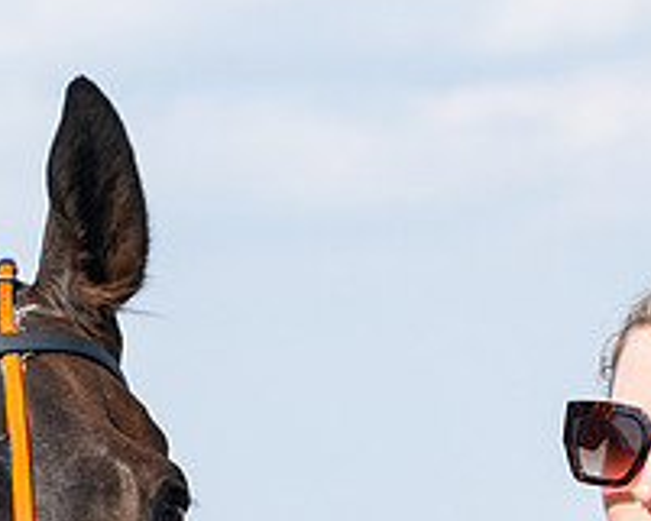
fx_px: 7421
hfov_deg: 5.0
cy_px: 619
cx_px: 411
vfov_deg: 4.0
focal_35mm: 385
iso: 400
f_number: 5
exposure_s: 1/2500
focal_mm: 74
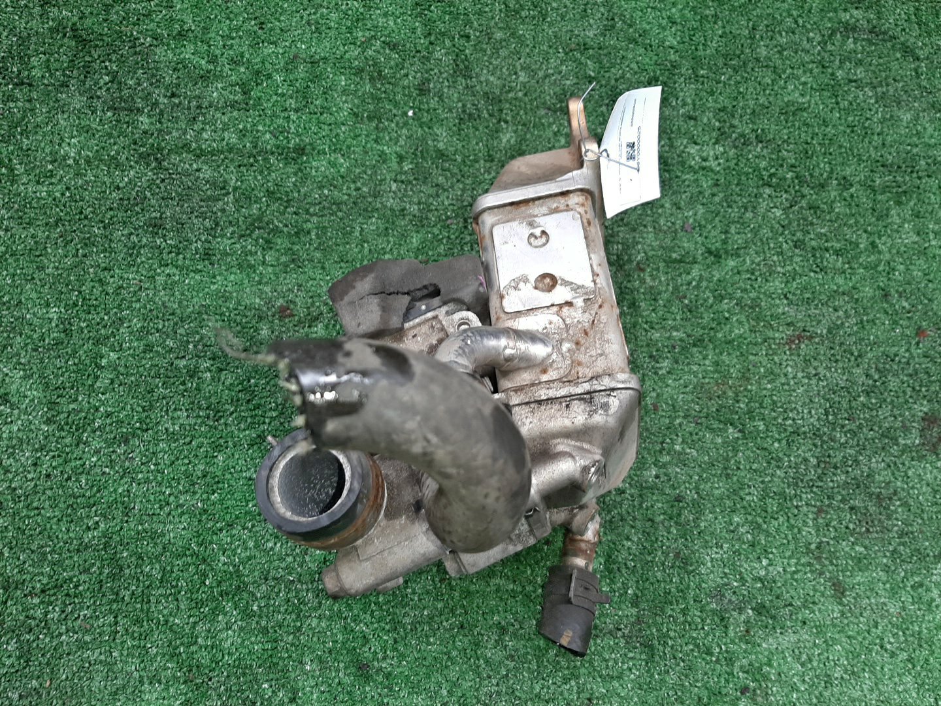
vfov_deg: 53.1
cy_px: 353
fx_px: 707
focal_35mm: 26
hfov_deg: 67.3
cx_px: 470
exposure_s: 1/50
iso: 83
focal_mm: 3.93
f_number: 1.7
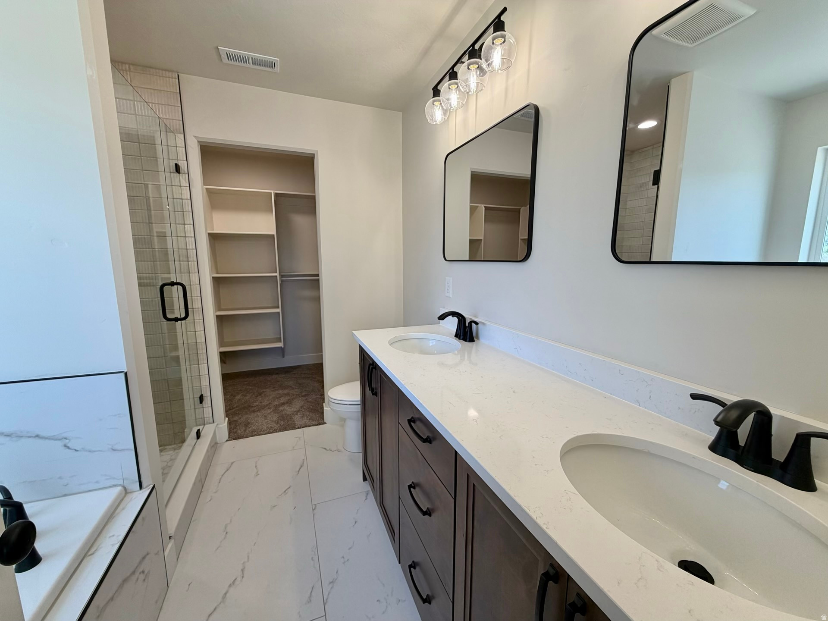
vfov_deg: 85.7
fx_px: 335
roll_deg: -0.3
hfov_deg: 102.1
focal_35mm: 14
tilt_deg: -8.3
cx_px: 414
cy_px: 310
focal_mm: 2.22
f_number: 2.2
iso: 50
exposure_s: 1/133
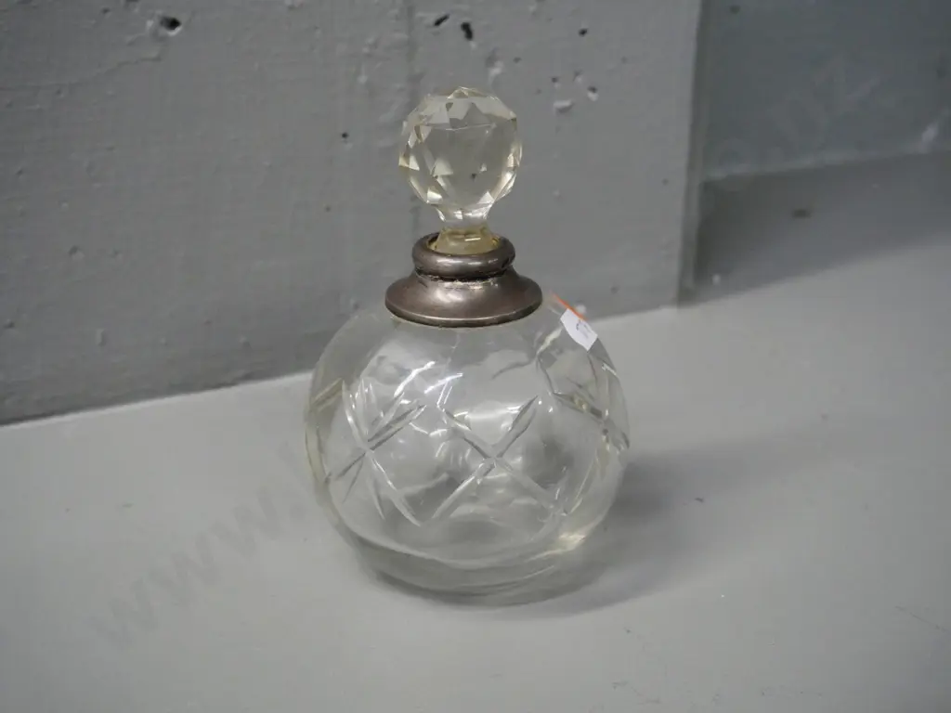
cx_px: 476
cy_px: 356
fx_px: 1209
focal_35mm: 44
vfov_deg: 32.9
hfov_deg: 42.9
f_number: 5
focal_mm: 22
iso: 3200
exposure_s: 1/160
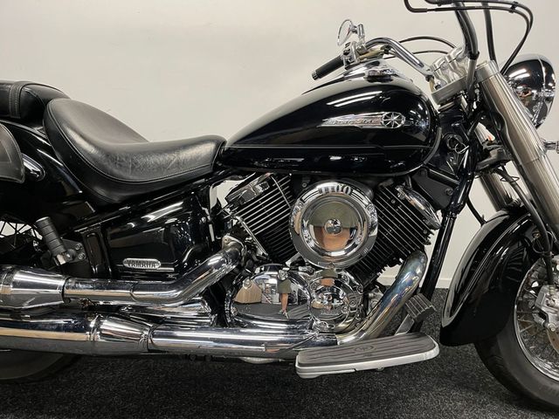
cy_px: 210
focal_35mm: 26
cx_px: 280
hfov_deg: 67.3
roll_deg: -2.0
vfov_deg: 53.1
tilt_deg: -16.0
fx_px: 420
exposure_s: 1/50
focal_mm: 5.1
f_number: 1.6
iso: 160
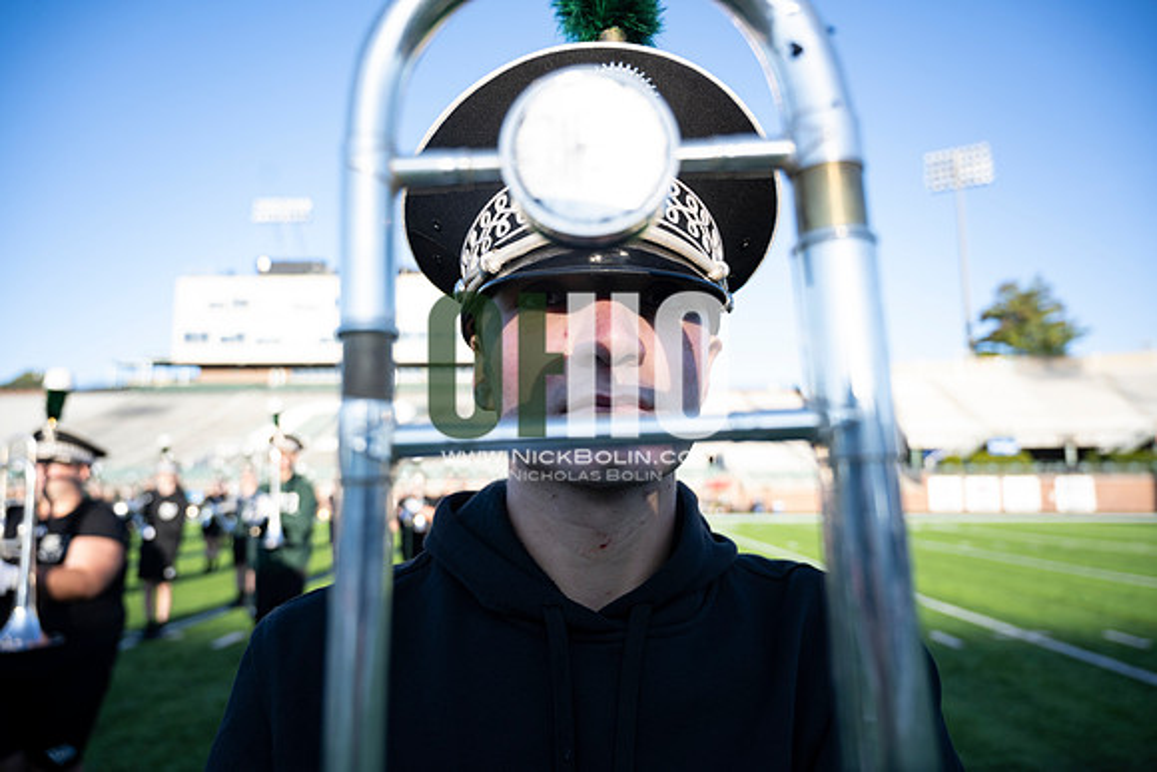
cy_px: 386
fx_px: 771
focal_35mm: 24
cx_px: 578
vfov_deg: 53.2
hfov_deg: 73.7
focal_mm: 24
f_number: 4
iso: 160
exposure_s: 1/400
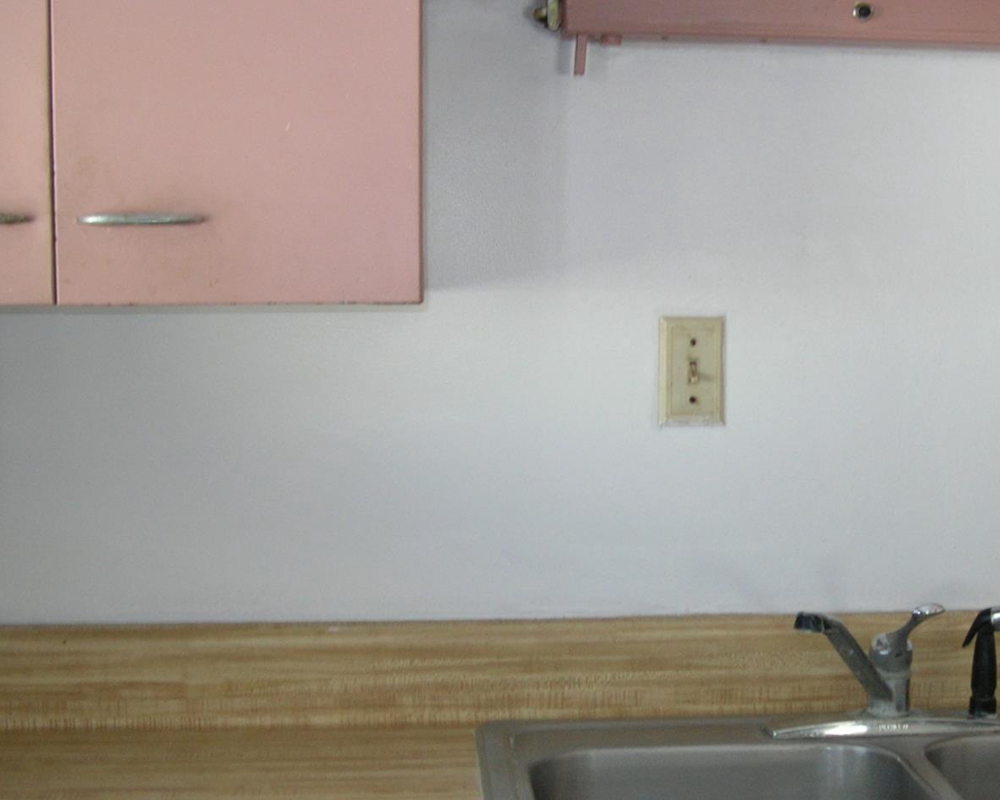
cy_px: 528
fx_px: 1805
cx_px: 786
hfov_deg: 30.3
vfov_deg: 24.9
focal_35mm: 61
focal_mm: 6
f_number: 2.7
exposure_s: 1/28.7
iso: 78
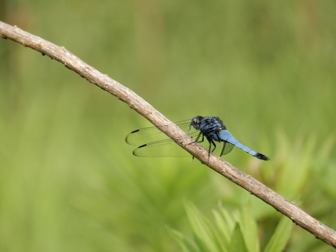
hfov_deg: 2.4
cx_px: 168
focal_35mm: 840
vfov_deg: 1.8
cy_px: 126
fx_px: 8153
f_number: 6.9
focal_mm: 151
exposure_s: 1/250
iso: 220
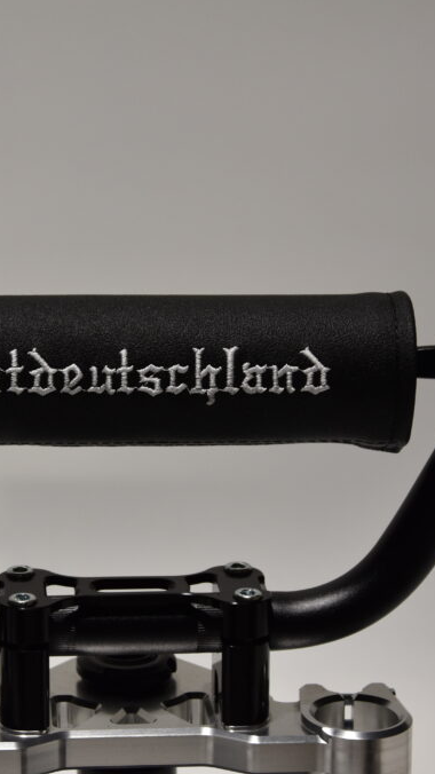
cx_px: 104
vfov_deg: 18.0
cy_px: 386
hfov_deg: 10.2
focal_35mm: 119
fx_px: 2441
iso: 400
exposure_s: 1/125
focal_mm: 50
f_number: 5.6
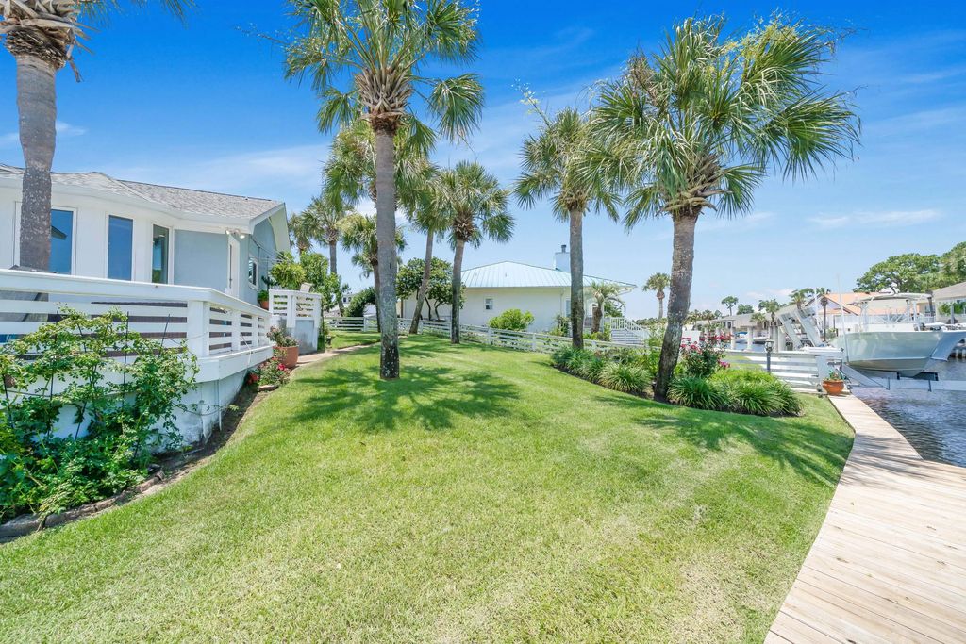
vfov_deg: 90.0
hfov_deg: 112.6
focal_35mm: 12
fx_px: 322
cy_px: 322
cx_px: 483
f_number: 10
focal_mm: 12
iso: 100
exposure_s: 1/125
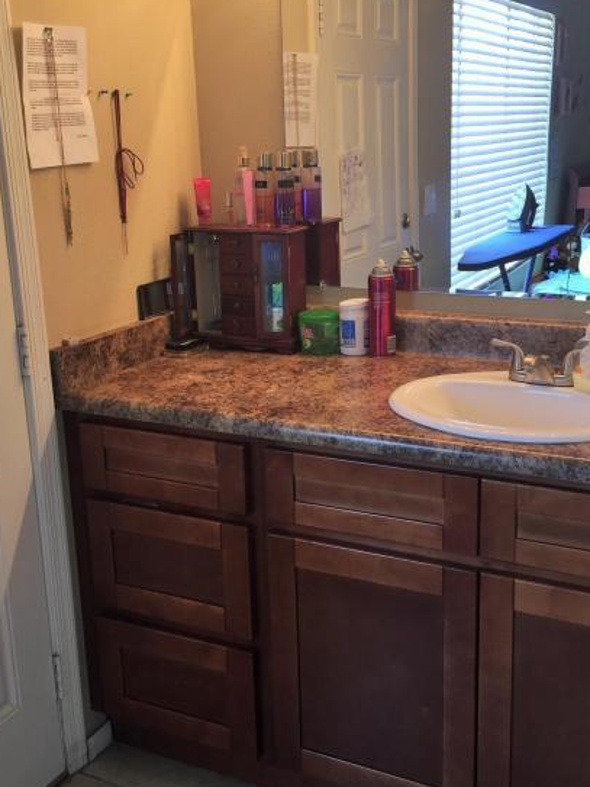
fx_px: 932
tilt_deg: -14.5
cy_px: 375
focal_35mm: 41
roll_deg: +1.6
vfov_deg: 45.8
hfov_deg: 35.1
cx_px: 303
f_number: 2.2
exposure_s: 1/40
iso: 32
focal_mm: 4.15
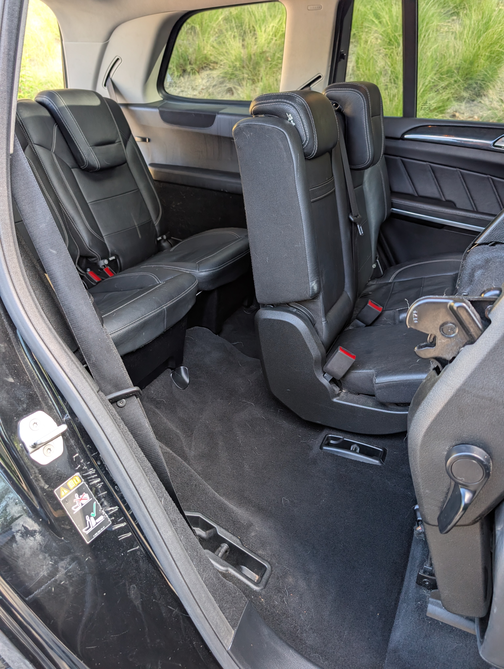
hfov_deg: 56.9
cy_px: 334
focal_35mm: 24
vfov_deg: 71.5
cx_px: 252
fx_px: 465
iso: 57
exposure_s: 1/50.2
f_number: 1.68
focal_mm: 6.9
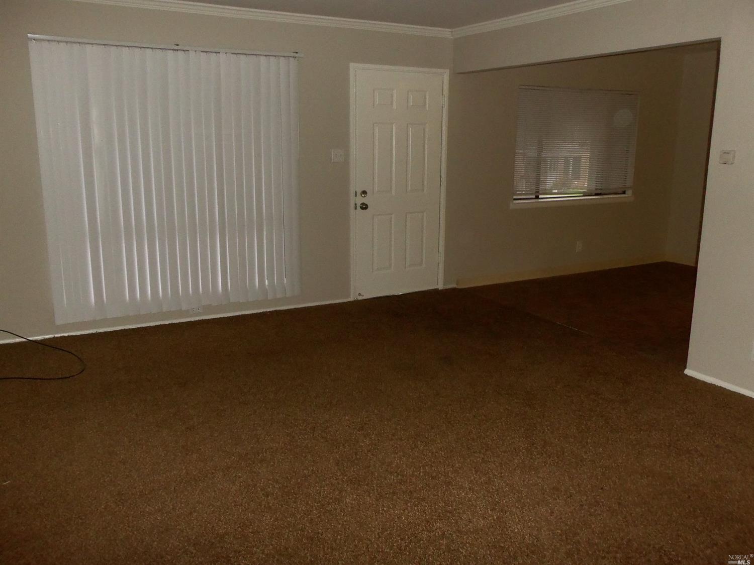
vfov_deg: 49.7
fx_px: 610
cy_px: 282
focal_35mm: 28
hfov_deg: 63.5
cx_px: 377
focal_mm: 5.1
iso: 250
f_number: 3.3
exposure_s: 1/60
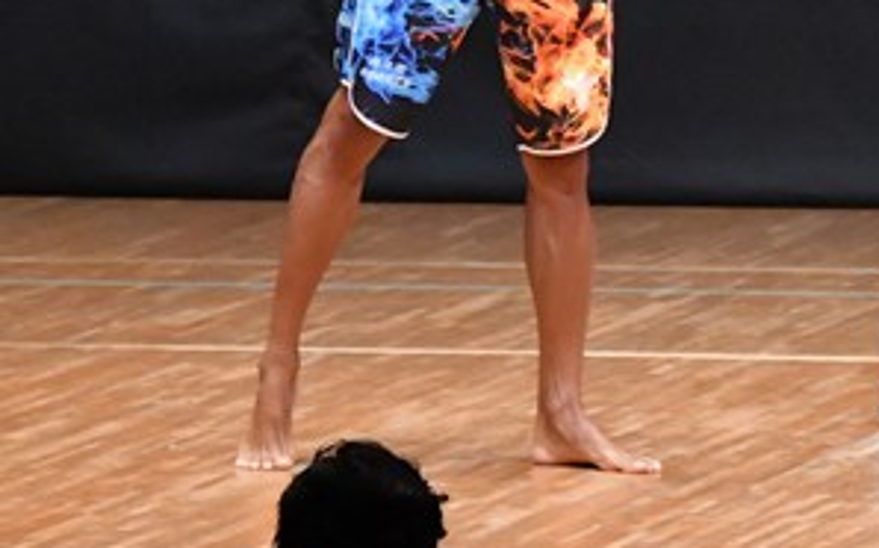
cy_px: -62
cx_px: 529
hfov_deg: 3.5
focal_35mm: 596
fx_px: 14272
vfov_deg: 2.2
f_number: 5.6
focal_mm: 150
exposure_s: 1/400
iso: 8000
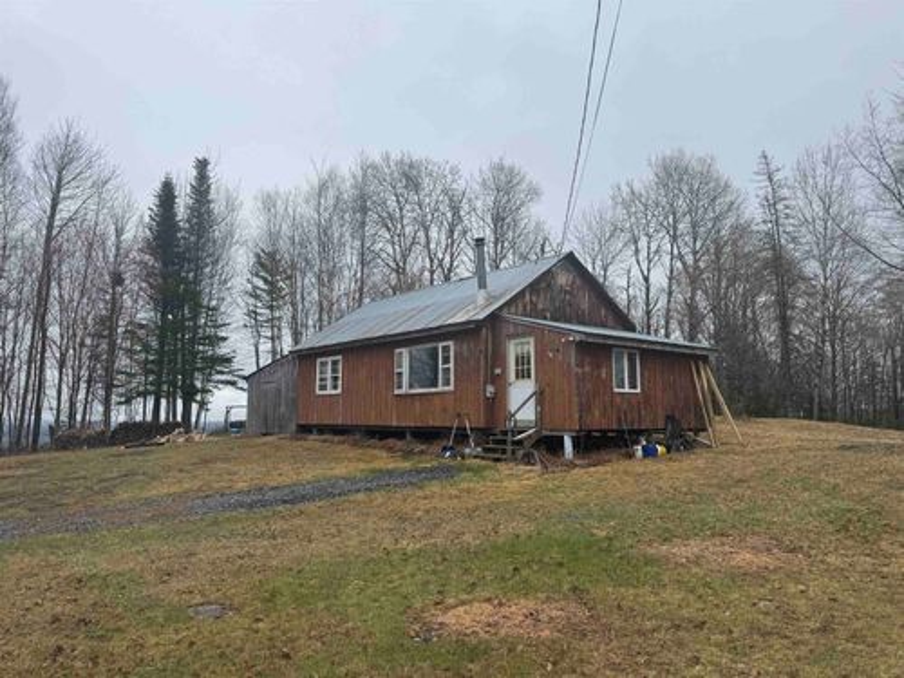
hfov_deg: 71.6
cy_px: 339
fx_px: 627
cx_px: 452
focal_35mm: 24
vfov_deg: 56.8
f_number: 1.78
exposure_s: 1/2174
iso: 80
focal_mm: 6.76
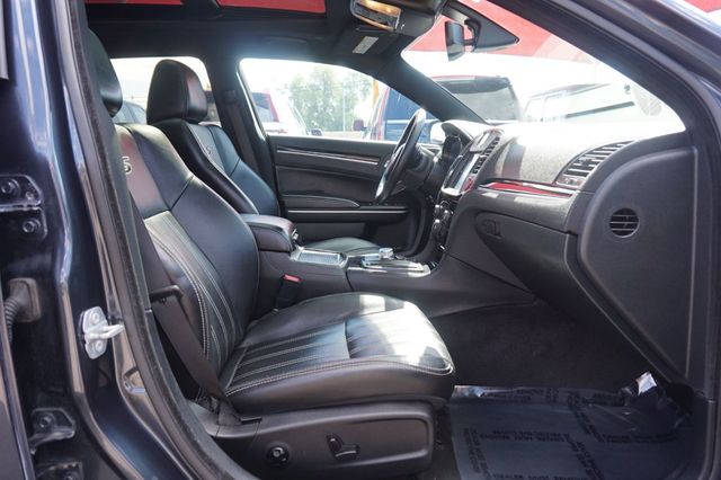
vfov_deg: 53.1
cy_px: 240
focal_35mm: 24
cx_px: 360
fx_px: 480
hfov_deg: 73.8
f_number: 4.5
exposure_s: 1/60
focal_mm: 16
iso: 100
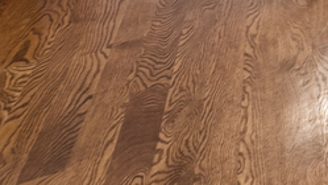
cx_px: 979
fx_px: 713
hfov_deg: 11.5
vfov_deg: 10.4
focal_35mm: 82
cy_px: -377
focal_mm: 12
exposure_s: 1/13
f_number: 8
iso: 400
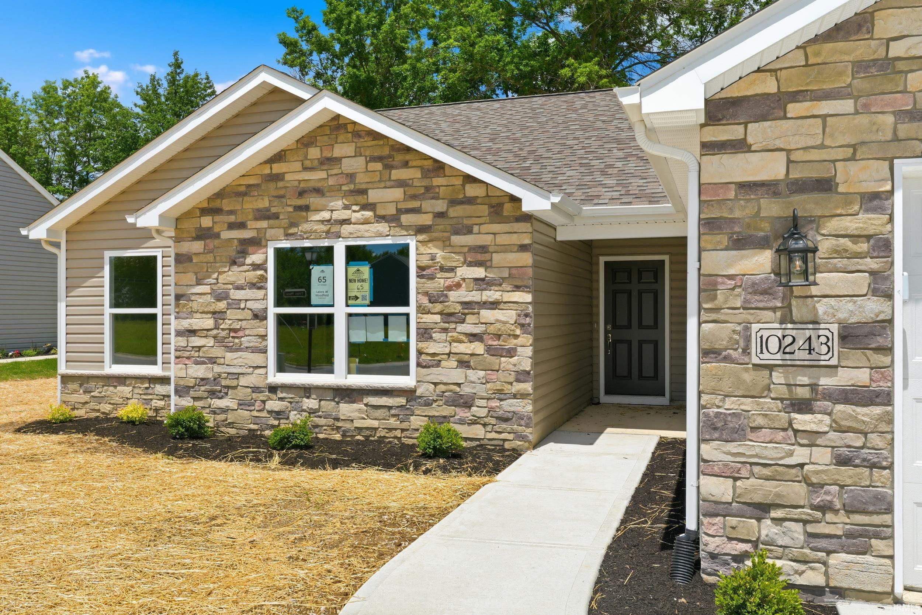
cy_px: 308
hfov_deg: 63.2
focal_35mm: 29
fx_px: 749
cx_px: 461
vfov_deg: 44.6
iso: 100
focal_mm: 19.5
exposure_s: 1/200
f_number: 8
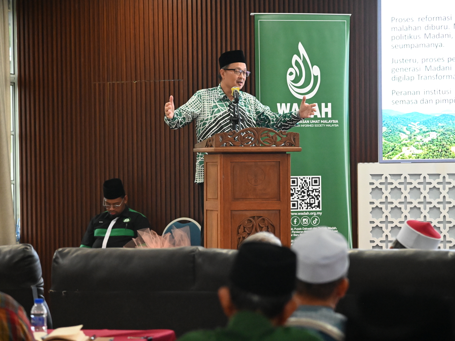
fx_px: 1722
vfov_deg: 11.3
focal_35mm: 131
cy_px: 170
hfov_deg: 15.1
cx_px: 222
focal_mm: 120
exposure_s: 1/200
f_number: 5
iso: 10000
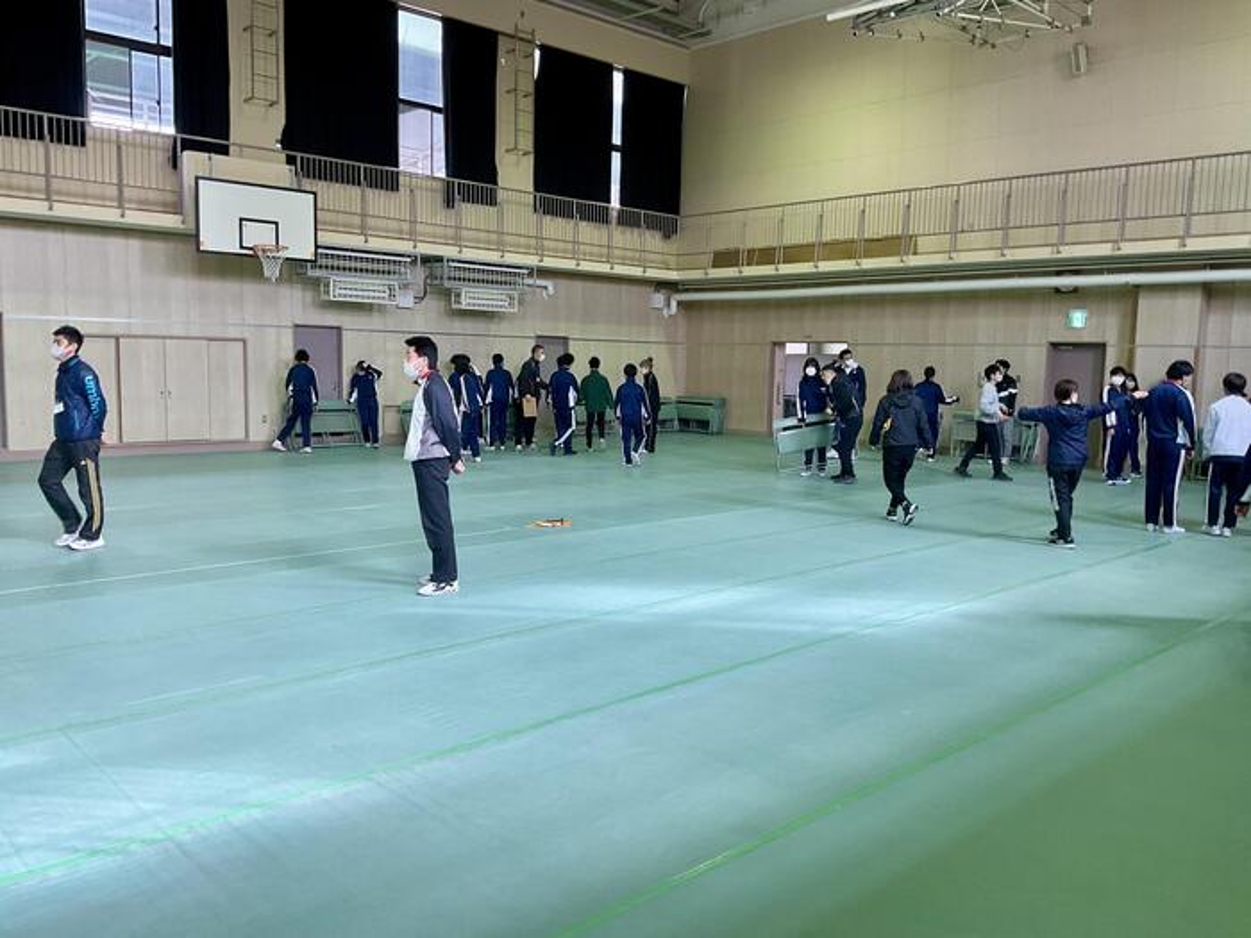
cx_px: 626
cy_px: 469
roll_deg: -3.7
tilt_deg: -5.3
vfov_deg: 48.2
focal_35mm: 29
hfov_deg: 61.7
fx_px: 1048
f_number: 1.8
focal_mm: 3
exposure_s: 1/60
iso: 50
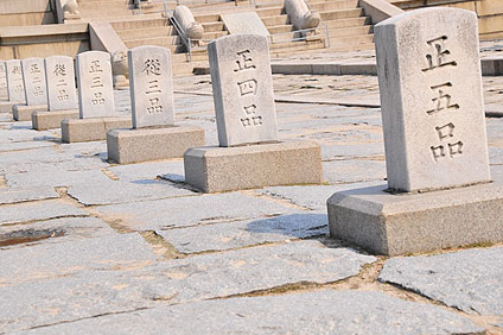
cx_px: 255
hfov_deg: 23.3
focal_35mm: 88
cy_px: 169
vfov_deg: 15.6
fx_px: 1222
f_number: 9.5
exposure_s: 1/350
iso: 200
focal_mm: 55
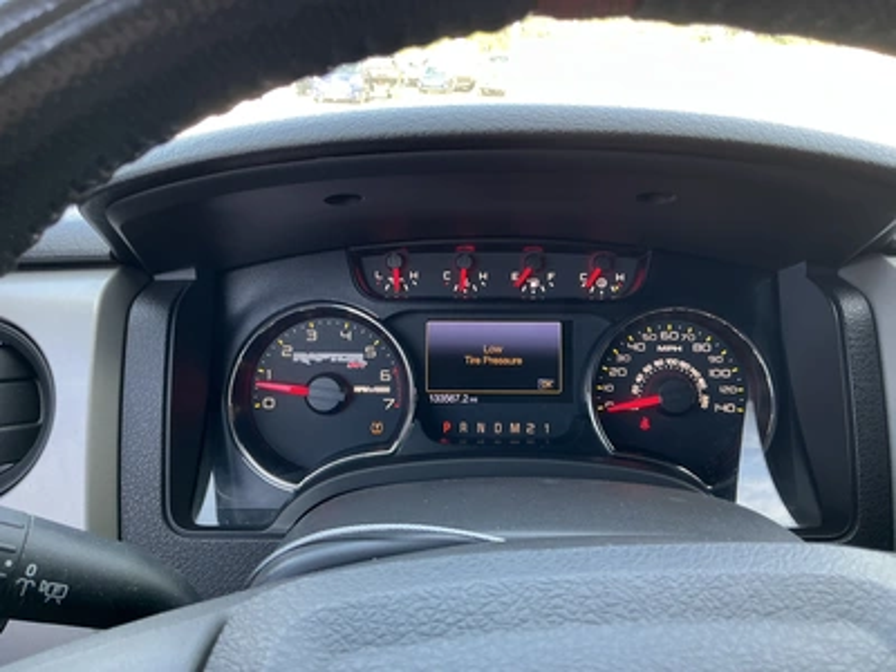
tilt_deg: -20.9
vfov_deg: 49.7
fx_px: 725
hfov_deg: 63.4
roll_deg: -2.1
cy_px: 336
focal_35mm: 28
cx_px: 448
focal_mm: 3
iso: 64
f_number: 1.8
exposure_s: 1/70
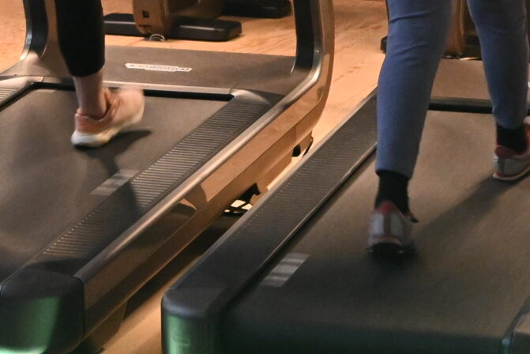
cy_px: -196
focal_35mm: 166
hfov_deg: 12.4
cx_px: 202
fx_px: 2443
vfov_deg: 8.1
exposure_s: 1/60
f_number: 4
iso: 5000
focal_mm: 29
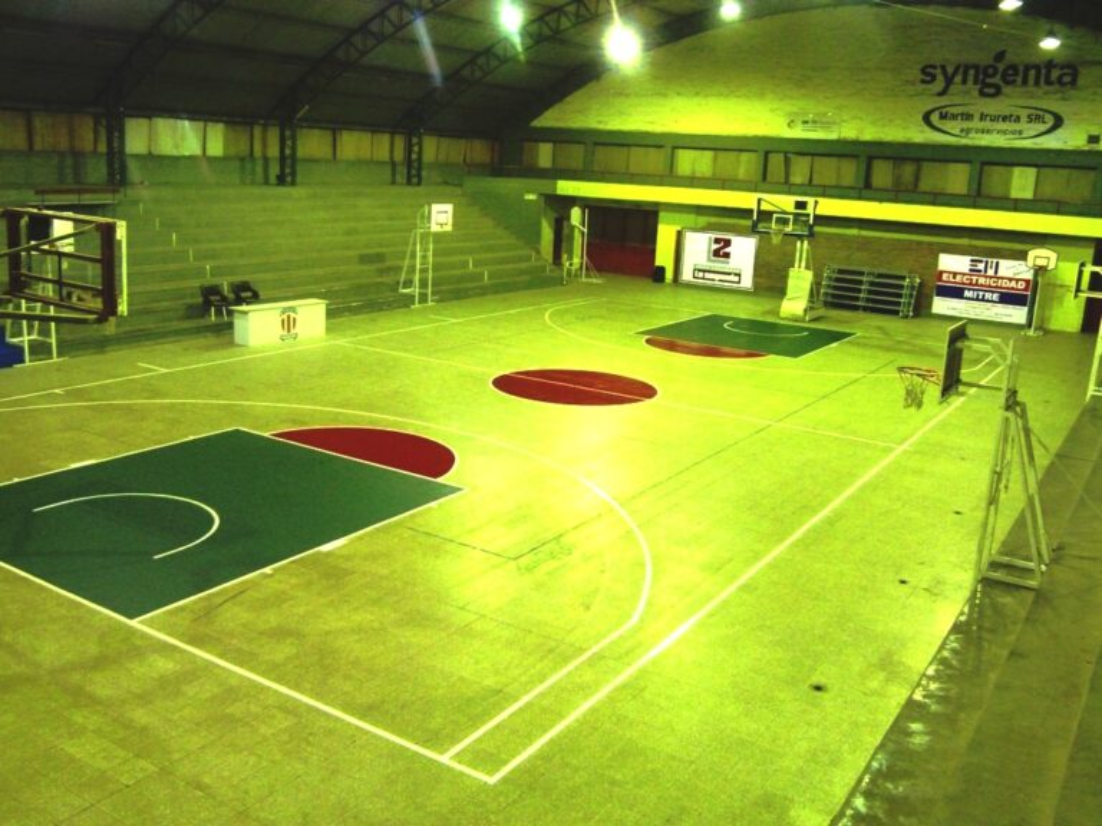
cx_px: 551
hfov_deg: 55.4
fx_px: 1051
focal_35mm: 33
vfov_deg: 42.9
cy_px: 413
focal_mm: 5.9
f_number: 3
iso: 800
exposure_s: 1/13
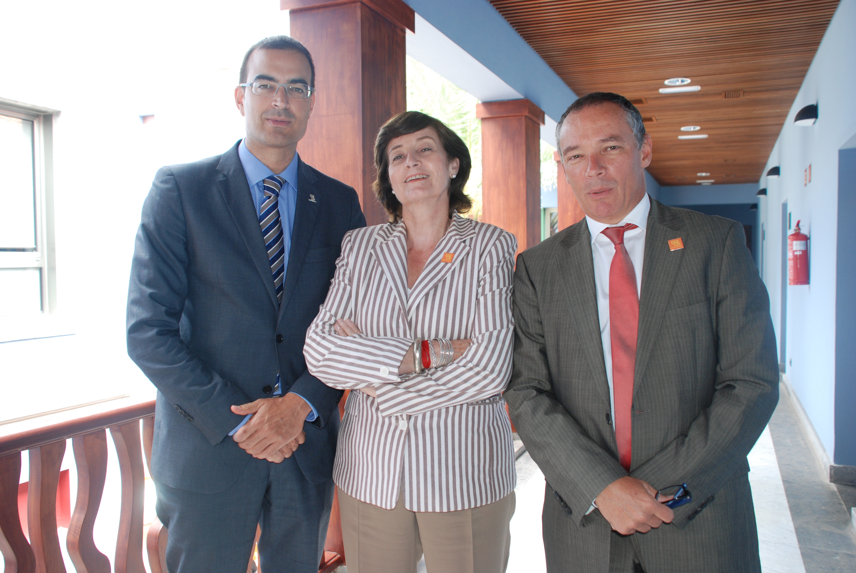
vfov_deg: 43.7
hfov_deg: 61.9
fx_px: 714
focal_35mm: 30
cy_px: 286
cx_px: 428
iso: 320
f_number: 3.8
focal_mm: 20
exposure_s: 1/60
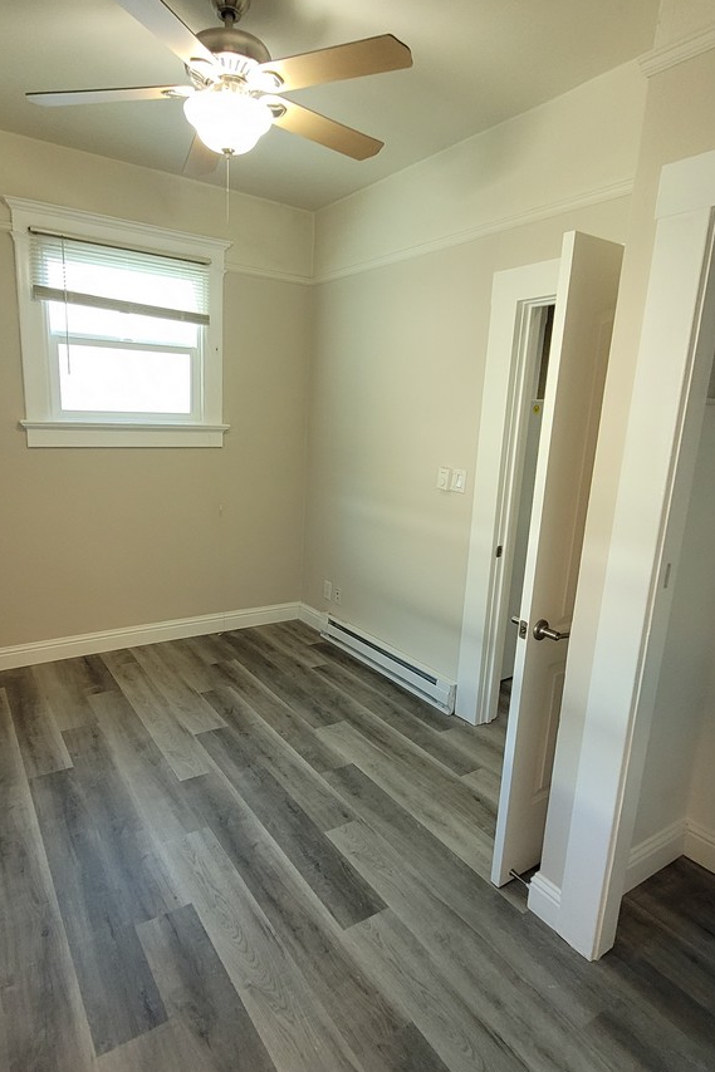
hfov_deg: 64.2
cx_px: 300
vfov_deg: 86.9
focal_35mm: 19
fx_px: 566
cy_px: 528
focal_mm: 1.74
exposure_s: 1/59
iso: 250
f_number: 2.2
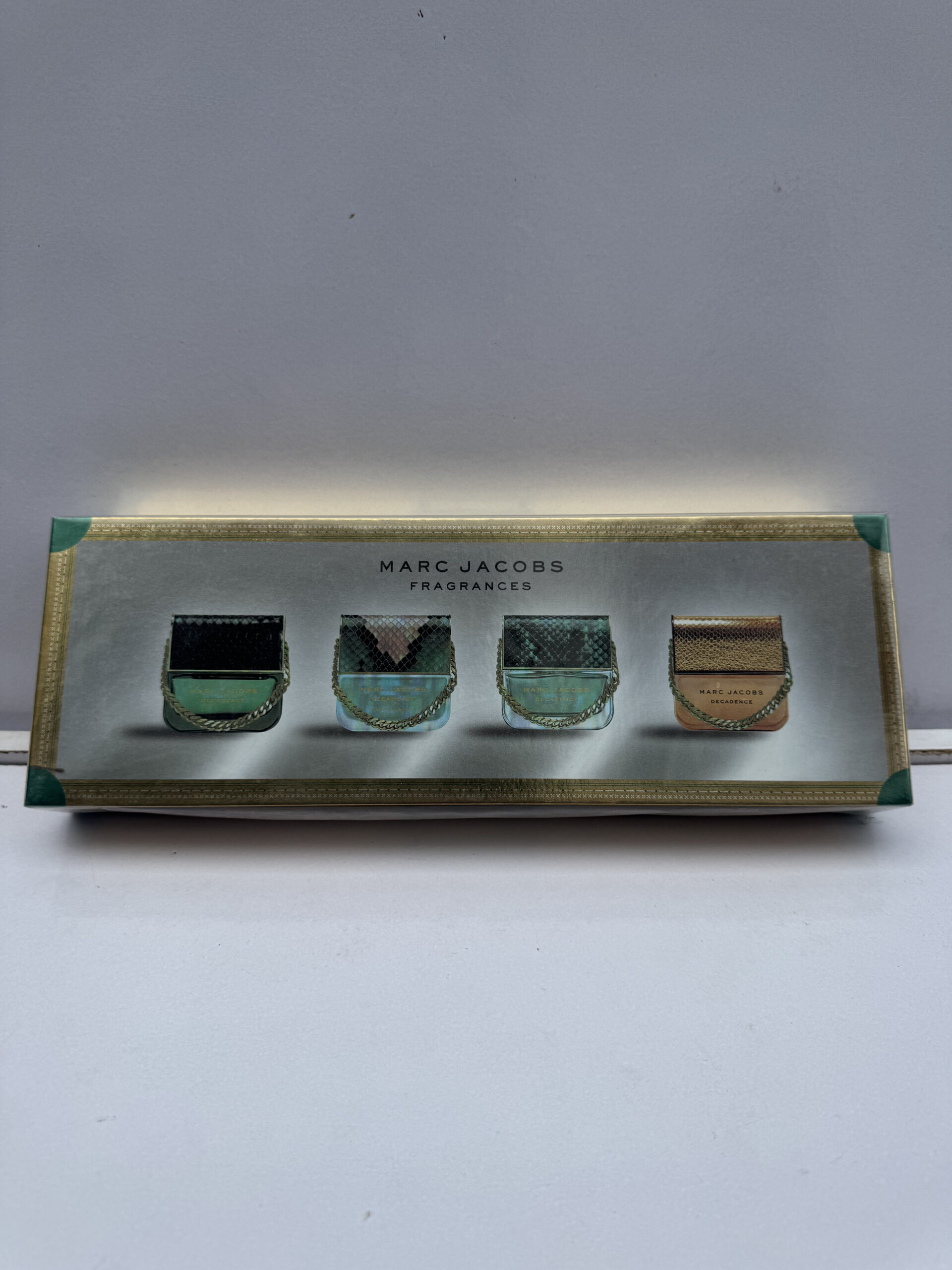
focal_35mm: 24
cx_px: 476
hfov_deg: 56.8
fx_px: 880
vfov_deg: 71.6
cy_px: 635
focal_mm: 6.76
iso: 80
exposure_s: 1/4310
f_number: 1.78
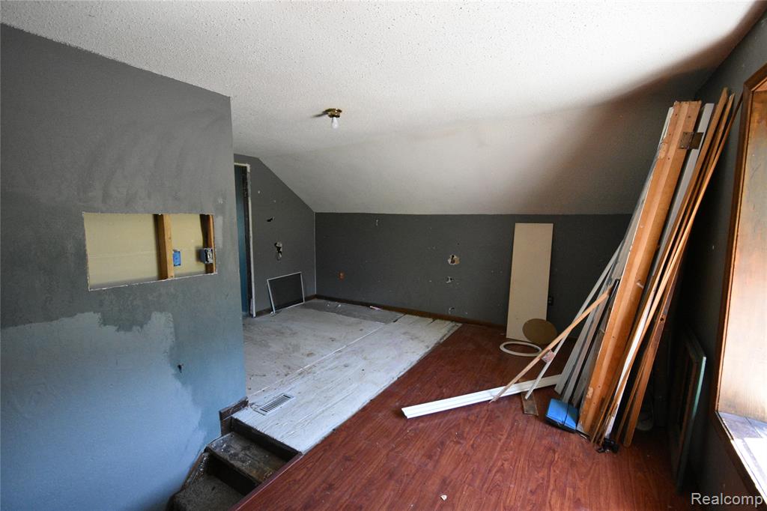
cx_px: 384
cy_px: 256
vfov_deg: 77.3
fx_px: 319
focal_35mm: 15
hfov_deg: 100.4
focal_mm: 10
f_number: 4.5
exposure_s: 1/125
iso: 3200
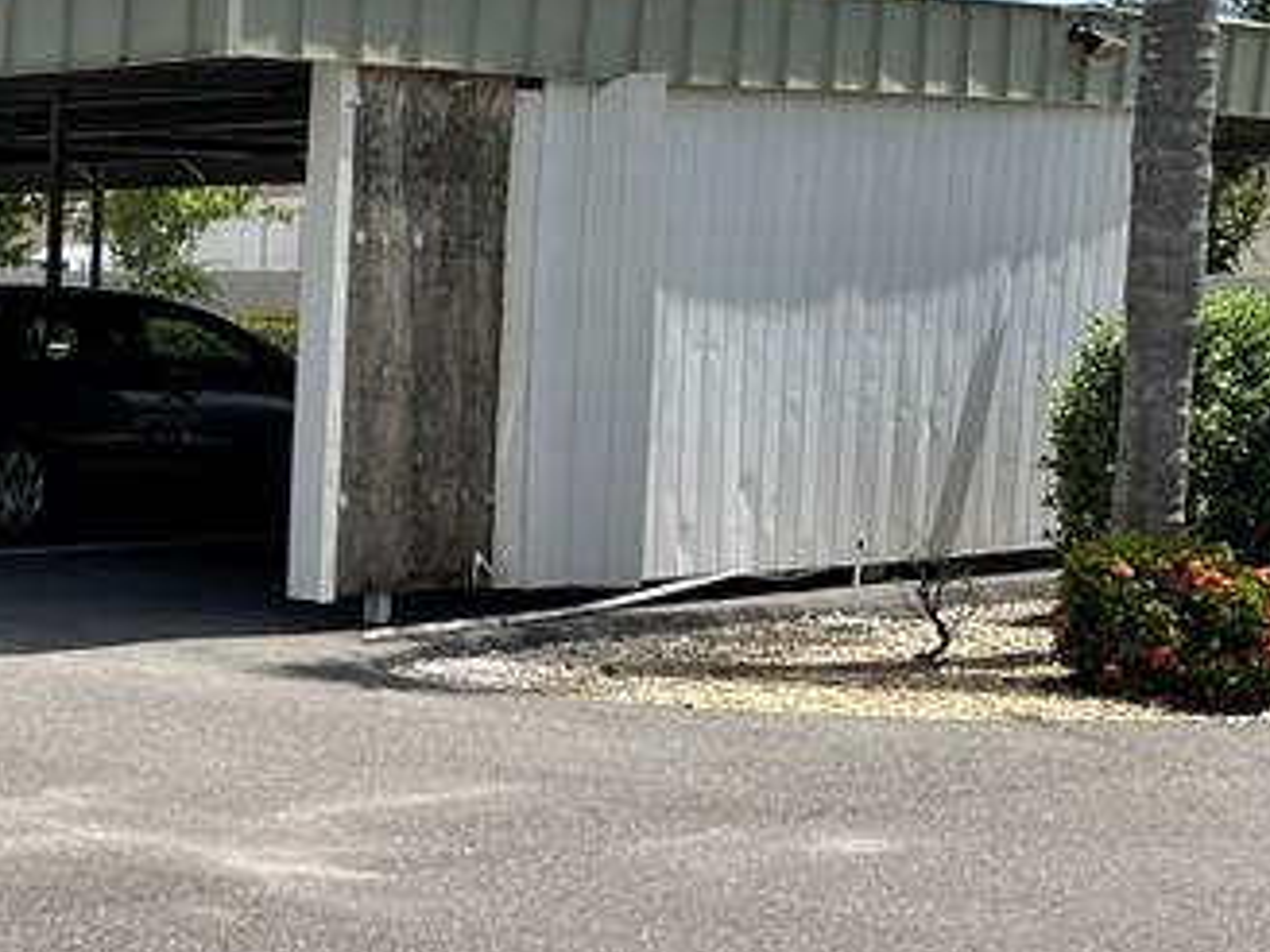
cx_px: -418
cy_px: 515
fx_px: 2752
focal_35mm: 75
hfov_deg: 22.9
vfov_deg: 19.6
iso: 80
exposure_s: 1/3155
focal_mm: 6.86
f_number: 1.78
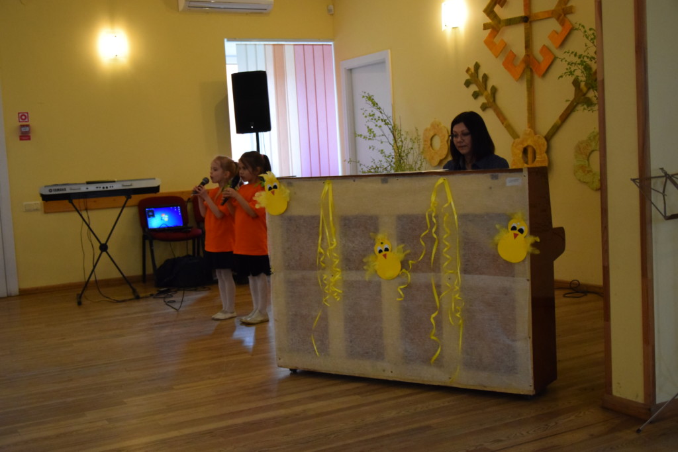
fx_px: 848
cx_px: 339
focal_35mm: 45
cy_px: 226
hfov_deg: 43.6
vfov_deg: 29.9
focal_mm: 30
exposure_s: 1/200
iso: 3200
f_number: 4.2
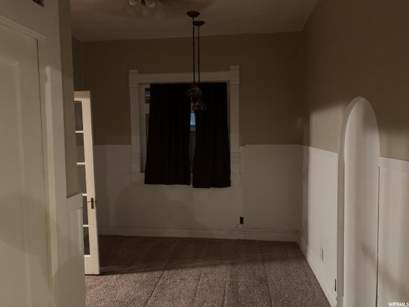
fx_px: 307
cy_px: 154
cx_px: 204
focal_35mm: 26
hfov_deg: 67.3
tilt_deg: -3.7
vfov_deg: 53.1
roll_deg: +0.7
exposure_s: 1/17
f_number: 1.8
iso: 800
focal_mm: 4.25
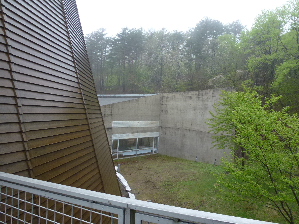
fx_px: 207
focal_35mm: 24
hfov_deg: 71.6
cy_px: 112
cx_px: 150
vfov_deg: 56.8
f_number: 3.3
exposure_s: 1/160
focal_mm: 4.3
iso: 200
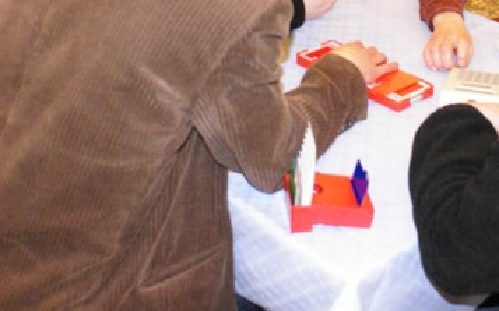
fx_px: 897
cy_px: 22
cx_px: 335
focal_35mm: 66
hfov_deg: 30.8
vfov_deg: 19.3
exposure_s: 1/25
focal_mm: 22
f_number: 4
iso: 1600
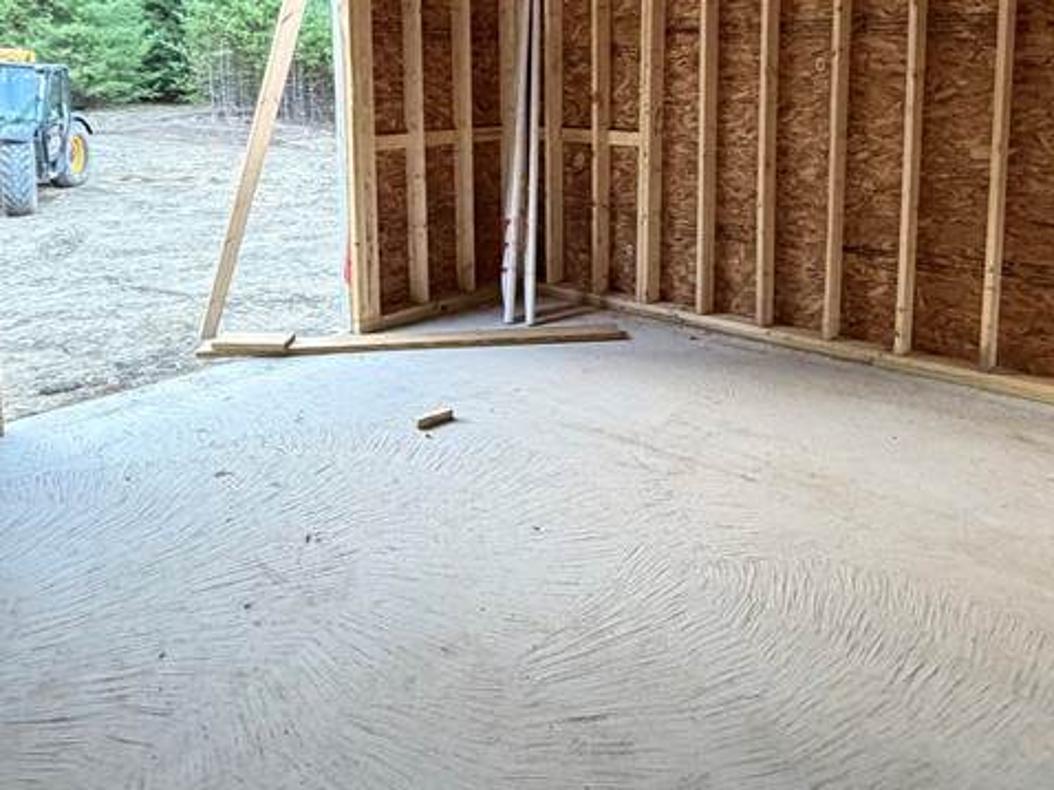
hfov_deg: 59.8
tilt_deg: -8.4
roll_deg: +1.3
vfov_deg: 44.7
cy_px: 172
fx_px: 913
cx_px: 600
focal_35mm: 30
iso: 400
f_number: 2.2
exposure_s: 1/60
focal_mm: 2.22
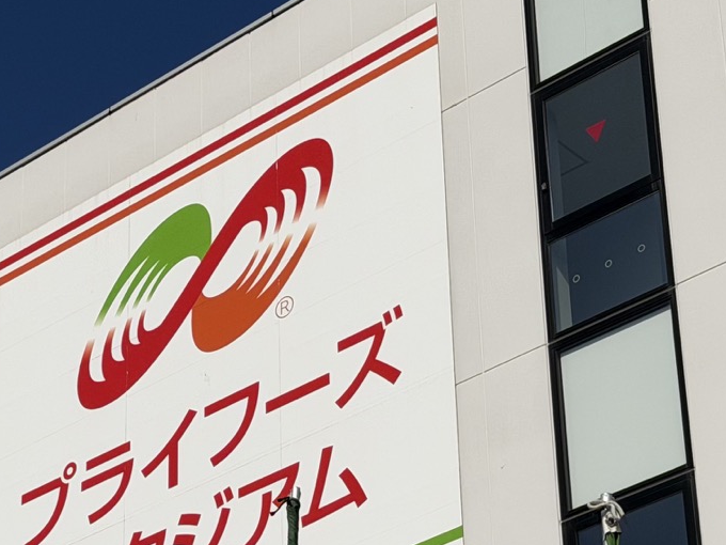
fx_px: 2664
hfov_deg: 15.5
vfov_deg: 11.6
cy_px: 466
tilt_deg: +29.2
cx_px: 223
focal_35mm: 127
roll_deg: +0.6
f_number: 1.78
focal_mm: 6.76
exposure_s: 1/27778
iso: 80
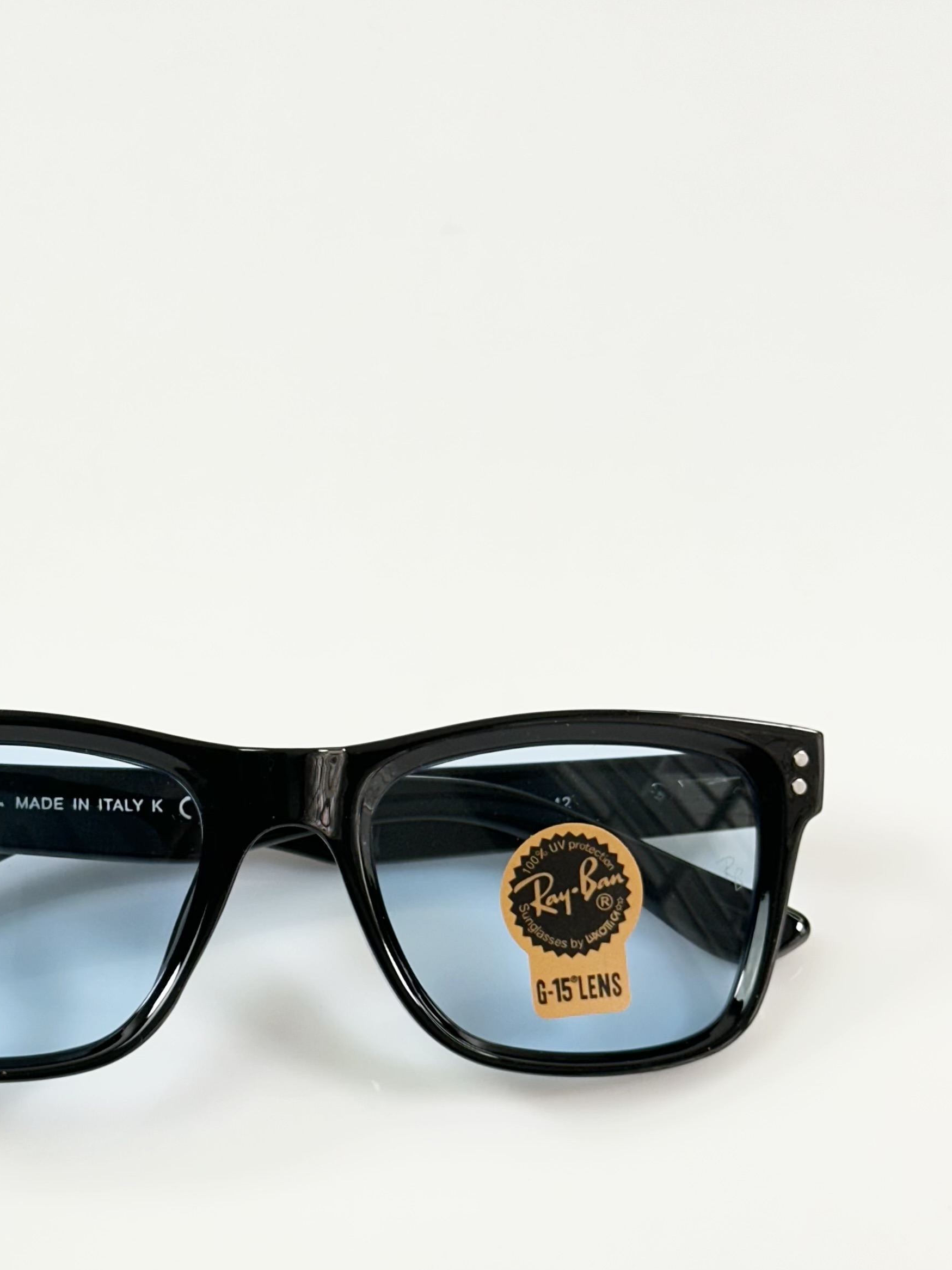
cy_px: 833
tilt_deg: -53.7
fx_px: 3044
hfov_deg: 17.7
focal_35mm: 83
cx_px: 236
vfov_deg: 23.5
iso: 50
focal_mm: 6.86
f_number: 1.78
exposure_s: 1/100
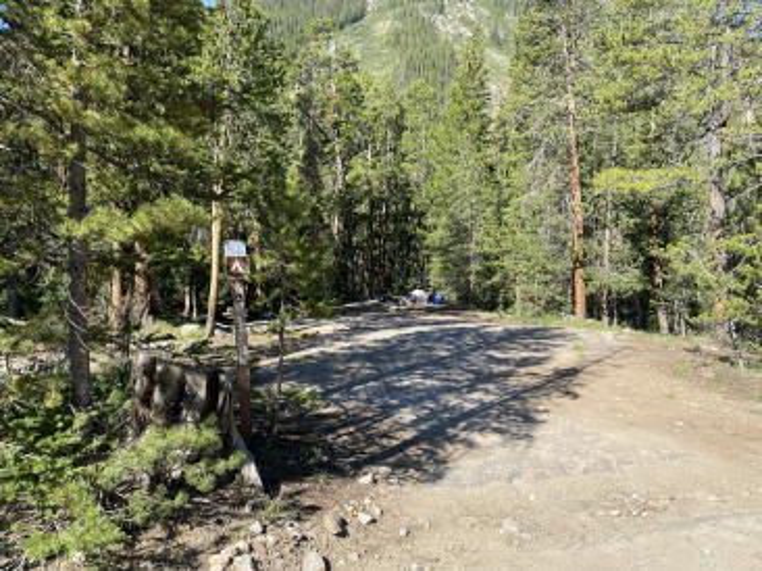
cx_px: 381
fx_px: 572
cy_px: 286
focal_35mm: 26
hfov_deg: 67.3
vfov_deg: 53.0
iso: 32
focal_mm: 4.25
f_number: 1.8
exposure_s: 1/1147
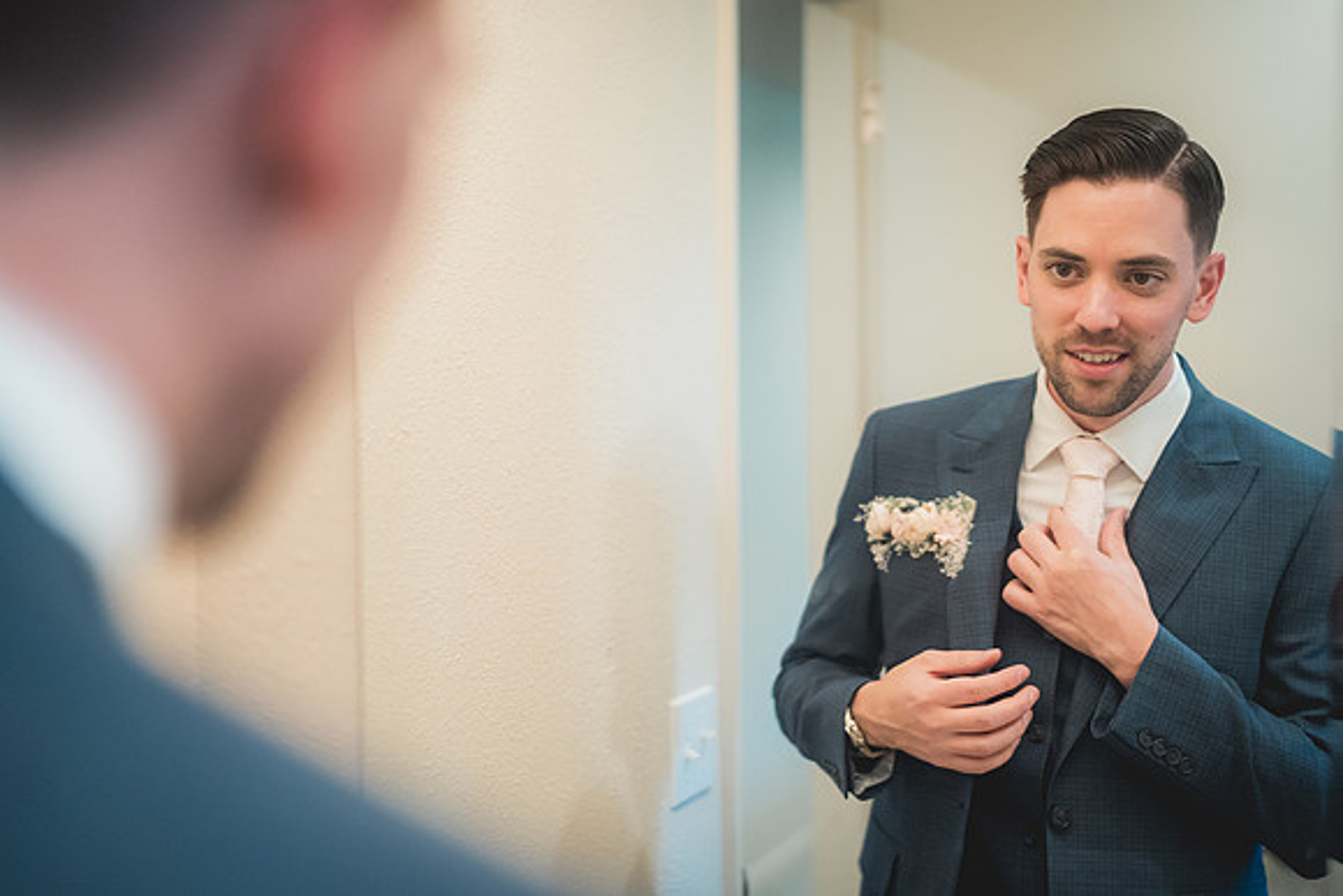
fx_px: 1950
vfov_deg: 25.9
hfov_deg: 38.0
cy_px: 448
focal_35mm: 52
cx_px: 672
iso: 3200
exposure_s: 1/3200
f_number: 1.4
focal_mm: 50
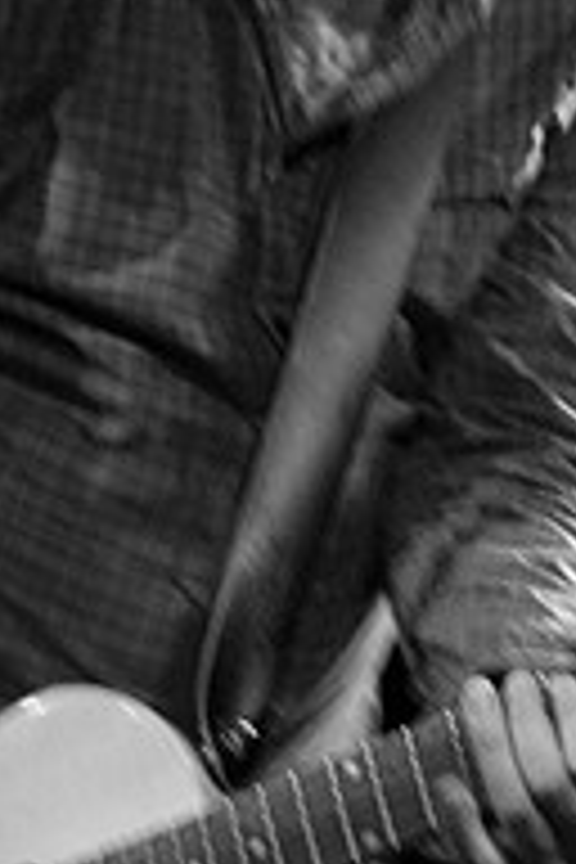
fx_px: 4896
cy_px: 324
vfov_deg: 10.1
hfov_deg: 6.7
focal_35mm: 204
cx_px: 340
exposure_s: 1/25
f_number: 2.8
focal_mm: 58
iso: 800
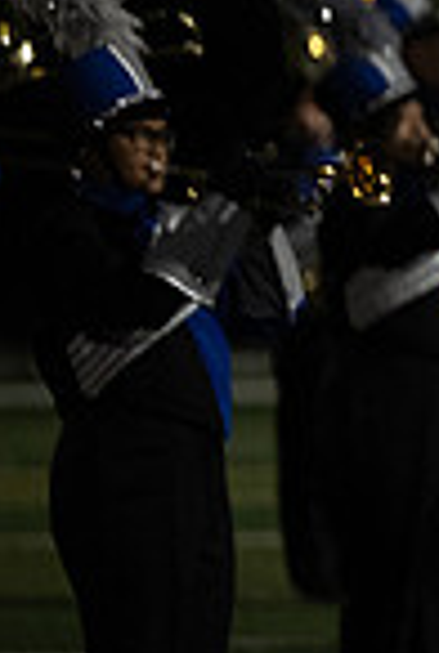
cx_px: 1254
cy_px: 432
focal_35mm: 793
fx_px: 14436
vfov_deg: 2.6
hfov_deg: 1.7
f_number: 2.8
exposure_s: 1/1250
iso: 3200
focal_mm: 200
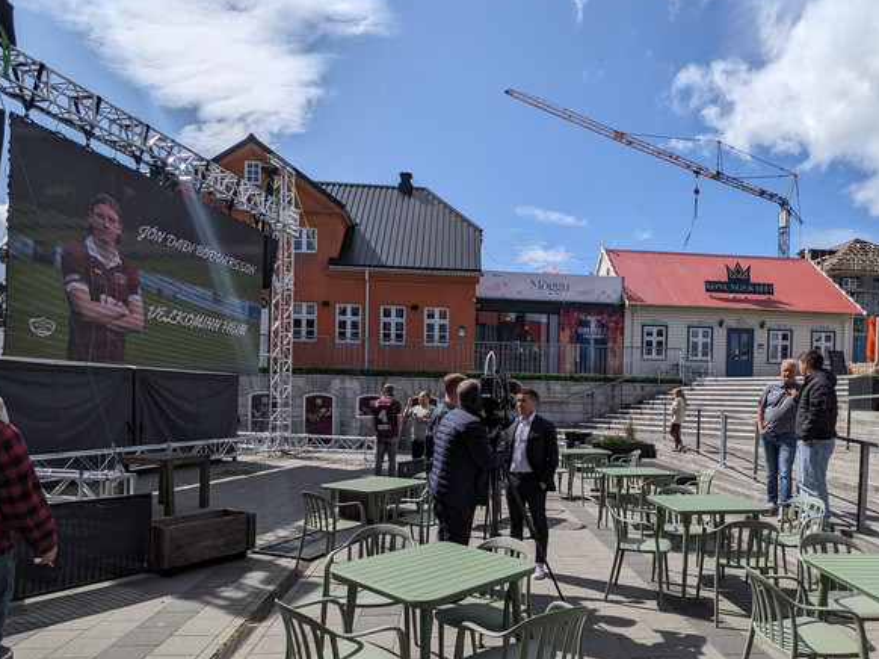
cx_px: 510
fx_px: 558
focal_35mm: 22
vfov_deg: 60.2
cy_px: 416
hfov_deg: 75.9
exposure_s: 1/3135
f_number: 2.2
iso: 39
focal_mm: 2.22
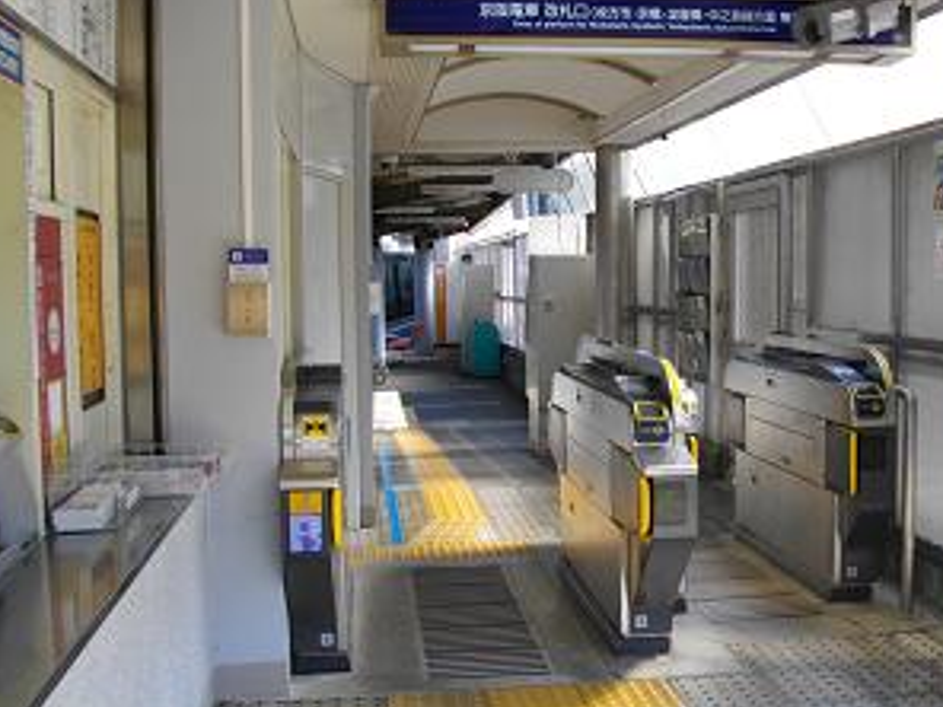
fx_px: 1144
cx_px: 585
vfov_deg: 34.3
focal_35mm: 42
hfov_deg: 44.5
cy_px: 344
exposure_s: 1/200
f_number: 2.9
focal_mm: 5.7
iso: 100
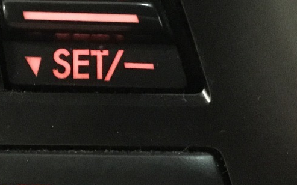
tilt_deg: -30.4
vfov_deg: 13.6
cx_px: 69
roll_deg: +2.8
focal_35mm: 96
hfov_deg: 21.4
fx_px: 777
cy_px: 84
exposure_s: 1/17
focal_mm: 3.3
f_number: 2.4
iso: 800
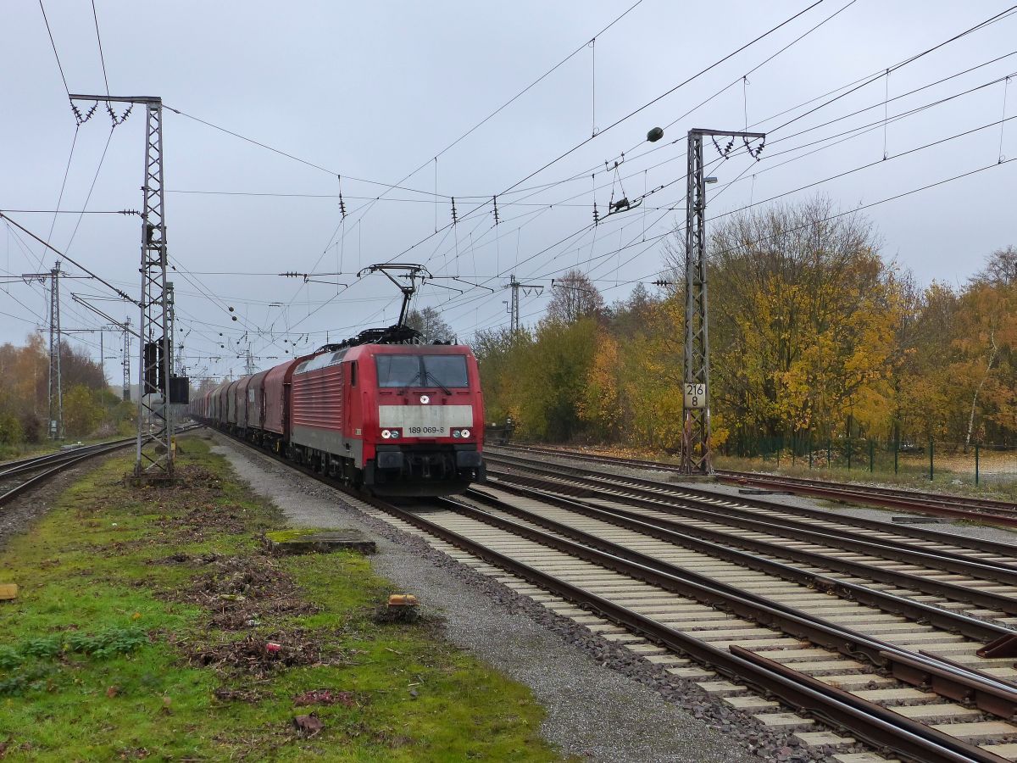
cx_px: 508
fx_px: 1322
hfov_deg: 42.1
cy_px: 382
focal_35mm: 45
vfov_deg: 32.2
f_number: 4
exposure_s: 1/250
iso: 250
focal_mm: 8.1
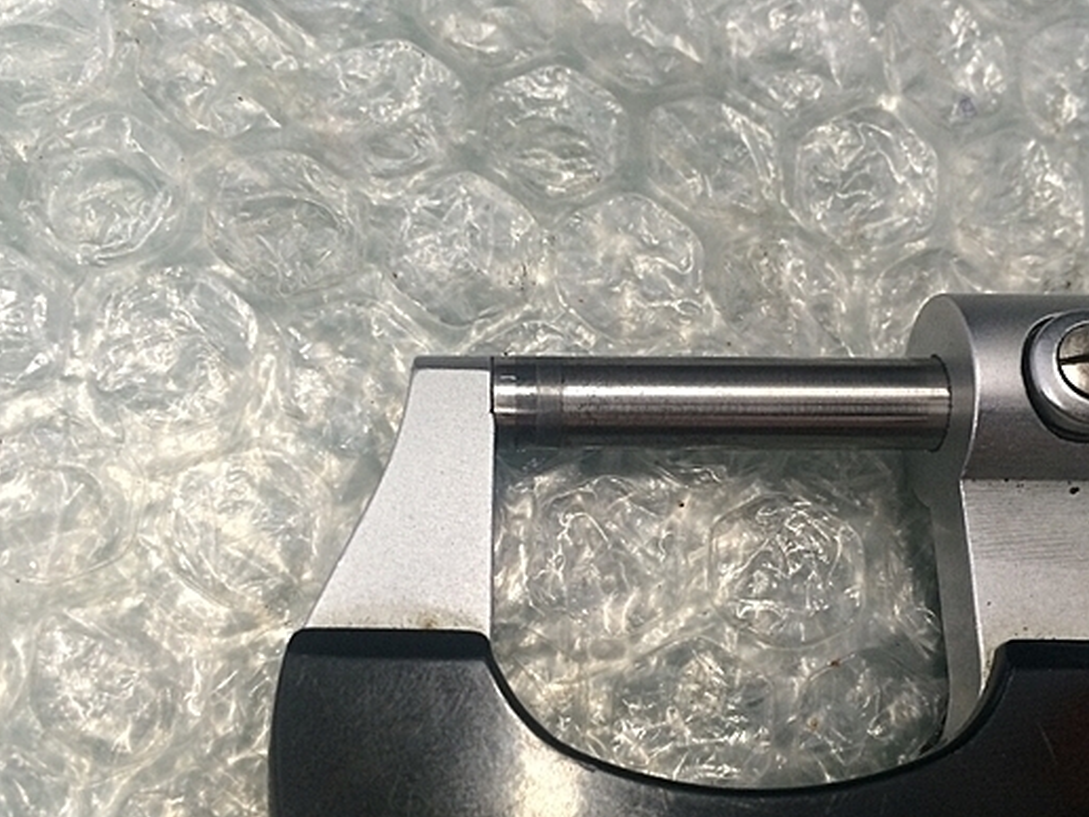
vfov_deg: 39.5
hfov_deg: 51.3
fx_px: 1133
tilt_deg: -72.6
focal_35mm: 36
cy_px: 477
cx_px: 604
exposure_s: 1/30
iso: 80
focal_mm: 4.15
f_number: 2.2
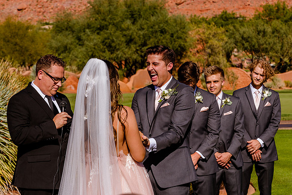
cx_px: 134
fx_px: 1023
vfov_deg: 10.9
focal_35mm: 126
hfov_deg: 16.2
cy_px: 82
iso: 200
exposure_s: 1/800
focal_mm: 102
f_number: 8
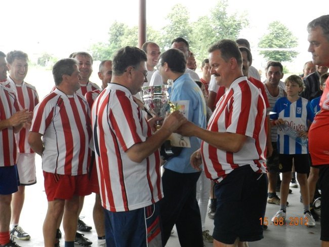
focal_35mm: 60
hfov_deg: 32.2
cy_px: 124
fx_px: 570
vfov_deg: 24.4
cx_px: 164
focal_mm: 10.7
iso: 640
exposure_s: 1/100
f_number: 4.6
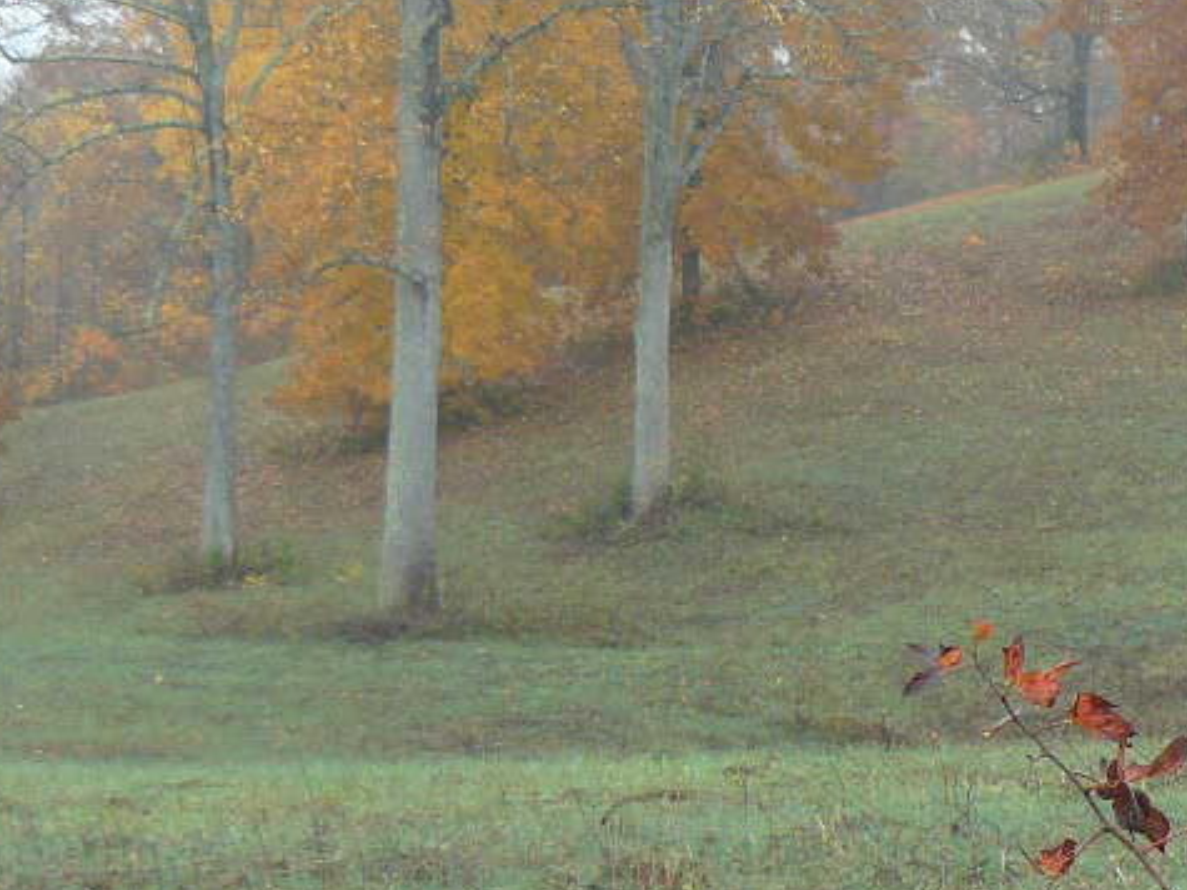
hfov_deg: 20.0
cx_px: 962
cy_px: 485
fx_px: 3325
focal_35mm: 97
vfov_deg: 15.2
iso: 100
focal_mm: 6
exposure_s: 1/160
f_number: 2.8
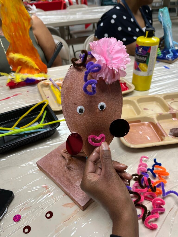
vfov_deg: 67.3
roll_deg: +3.9
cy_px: 118
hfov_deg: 53.1
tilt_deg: -38.4
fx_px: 178
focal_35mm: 26
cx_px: 89
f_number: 1.6
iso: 64
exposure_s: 1/60
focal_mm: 5.1
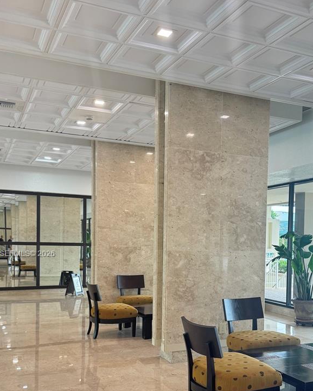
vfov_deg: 46.2
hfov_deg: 38.0
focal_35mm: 39
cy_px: 254
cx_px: 199
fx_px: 452
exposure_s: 1/60
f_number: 1.78
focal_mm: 6.76
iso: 125
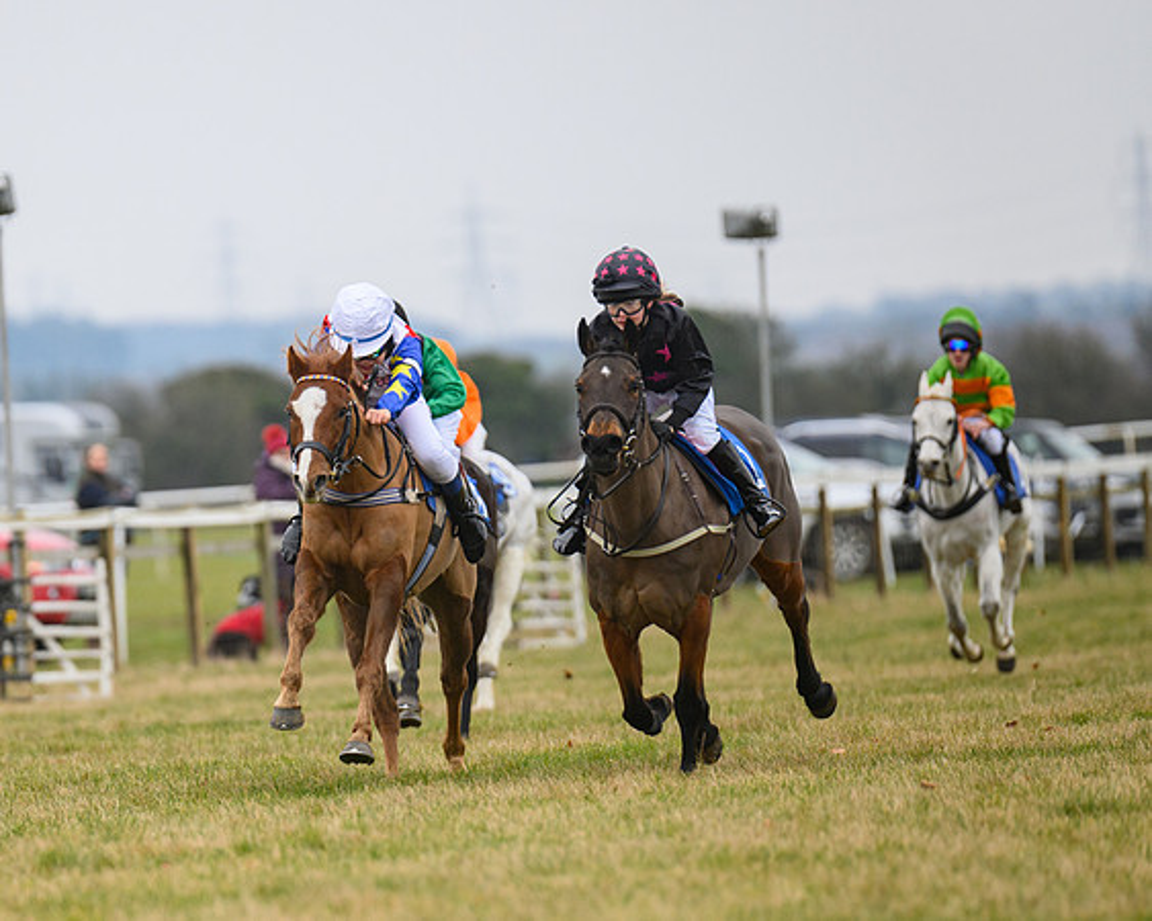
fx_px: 12669
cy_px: 484
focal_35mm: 372
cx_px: 239
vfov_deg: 4.2
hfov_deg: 5.2
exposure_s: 1/800
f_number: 4
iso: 800
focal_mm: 250
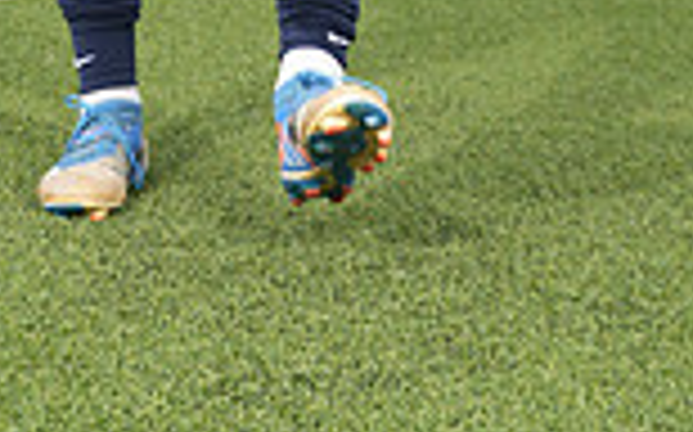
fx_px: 2529
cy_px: -526
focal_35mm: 134
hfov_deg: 15.5
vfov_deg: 9.0
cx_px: 189
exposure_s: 1/200
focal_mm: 45
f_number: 6.3
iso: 100
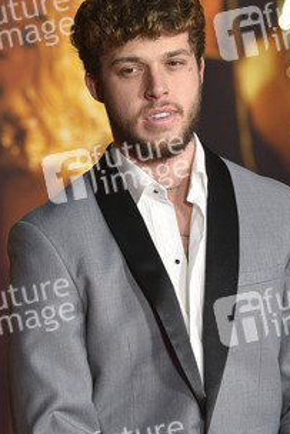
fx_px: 3017
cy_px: 241
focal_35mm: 250
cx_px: 158
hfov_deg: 5.5
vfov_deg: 8.2
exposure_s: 1/320
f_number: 5
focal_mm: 190
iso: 2000
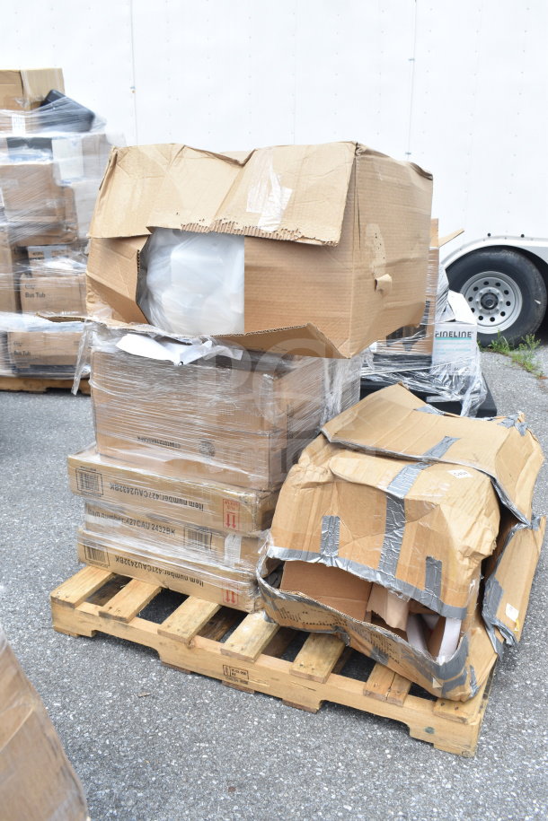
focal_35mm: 32
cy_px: 410
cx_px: 274
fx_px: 719
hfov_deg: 41.7
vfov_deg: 59.5
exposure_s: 1/200
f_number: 7.1
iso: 200
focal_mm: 21
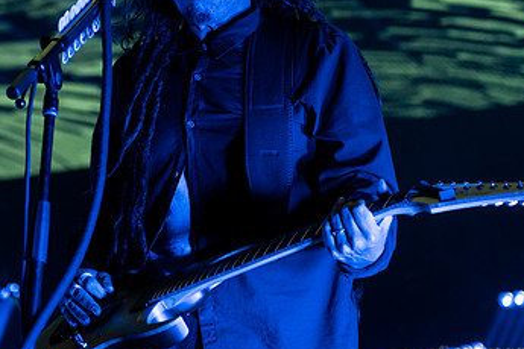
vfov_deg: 9.5
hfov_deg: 14.2
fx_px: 2096
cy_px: 77
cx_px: 156
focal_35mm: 144
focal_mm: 70
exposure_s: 1/320
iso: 1000
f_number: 3.2
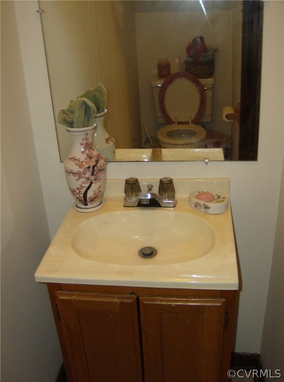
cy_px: 191
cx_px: 142
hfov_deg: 39.5
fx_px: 396
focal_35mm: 36
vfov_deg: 51.5
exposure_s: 1/60
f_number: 2.8
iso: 200
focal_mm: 6
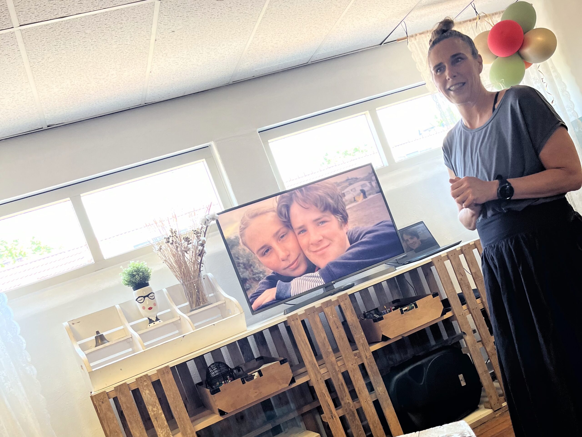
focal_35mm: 26
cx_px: 291
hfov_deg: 67.3
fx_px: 437
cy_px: 218
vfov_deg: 53.1
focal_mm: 5.1
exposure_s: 1/100
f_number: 1.6
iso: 80
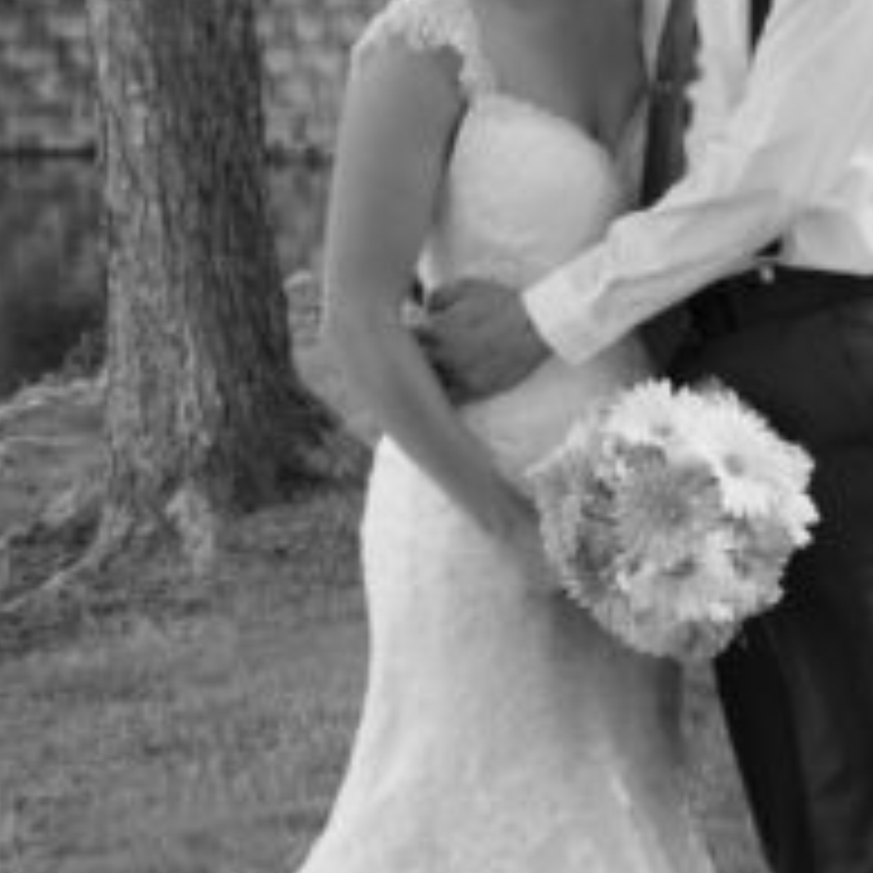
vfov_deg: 11.8
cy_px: 342
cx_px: 592
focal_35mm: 148
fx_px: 4226
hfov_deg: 11.8
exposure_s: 1/80
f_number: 5.6
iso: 125
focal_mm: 45
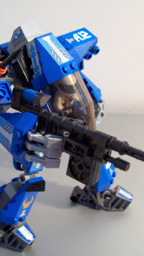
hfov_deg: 22.5
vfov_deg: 39.2
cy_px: 128
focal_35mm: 53
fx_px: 360
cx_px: 39
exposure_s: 1/8
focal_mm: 6
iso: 200
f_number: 2.7
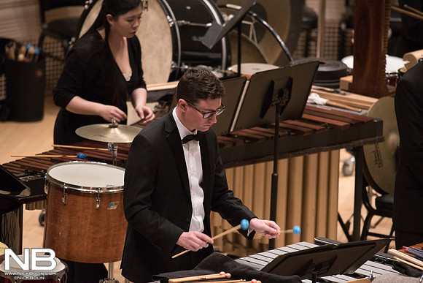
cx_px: 212
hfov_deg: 3.4
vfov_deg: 2.3
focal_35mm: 600
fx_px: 7051
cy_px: 142
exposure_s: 1/160
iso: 6400
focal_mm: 600
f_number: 5.6
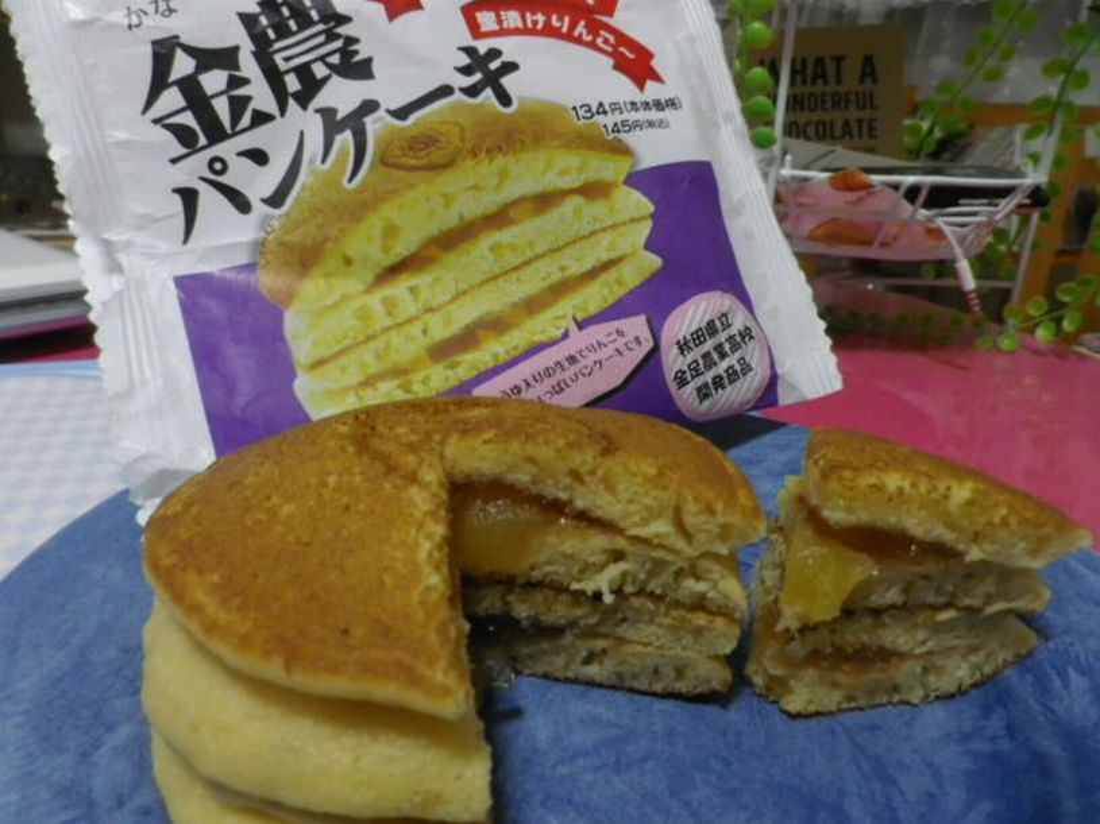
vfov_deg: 54.9
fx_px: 794
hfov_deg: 69.4
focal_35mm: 25
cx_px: 550
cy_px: 412
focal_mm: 4.5
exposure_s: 1/15
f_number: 3.5
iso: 400
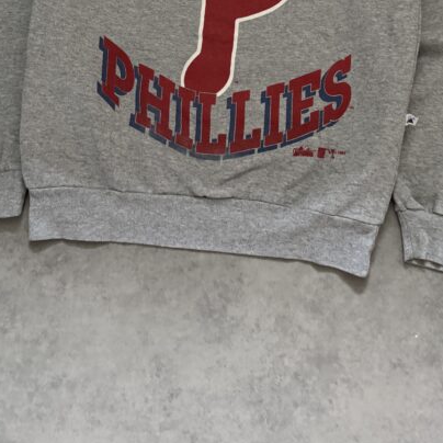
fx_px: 608
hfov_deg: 40.0
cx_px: 236
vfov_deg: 37.6
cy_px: 52
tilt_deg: -73.8
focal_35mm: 42
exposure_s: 1/36
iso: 1000
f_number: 1.78
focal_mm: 6.76
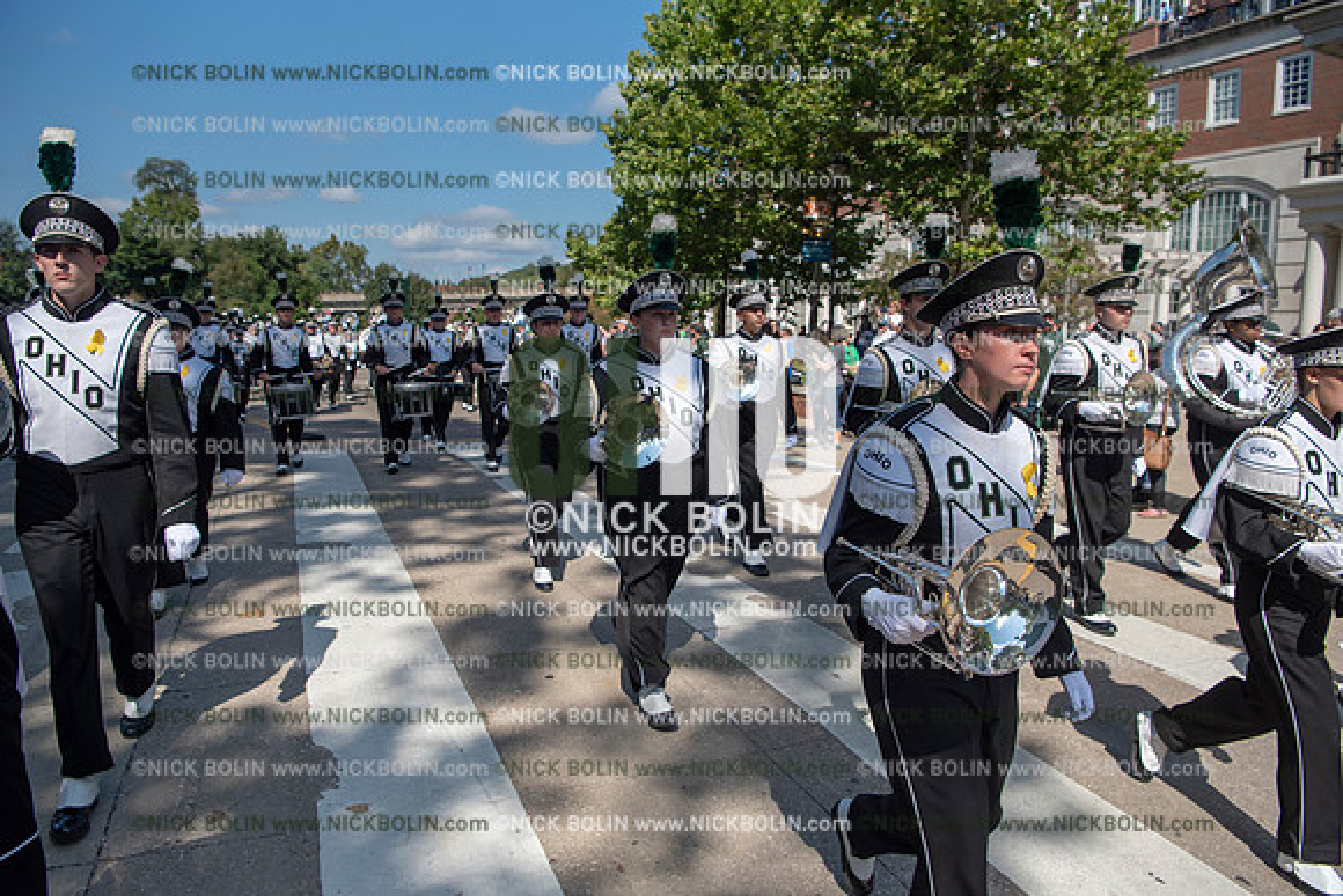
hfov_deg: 73.7
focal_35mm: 24
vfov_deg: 53.2
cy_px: 448
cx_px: 672
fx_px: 896
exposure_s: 1/4000
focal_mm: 24
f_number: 5
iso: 400
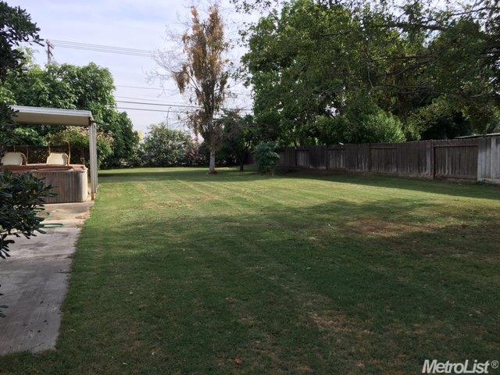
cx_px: 250
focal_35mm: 29
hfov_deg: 61.7
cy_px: 188
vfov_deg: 48.2
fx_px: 419
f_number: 2.2
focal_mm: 4.15
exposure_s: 1/615
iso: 25
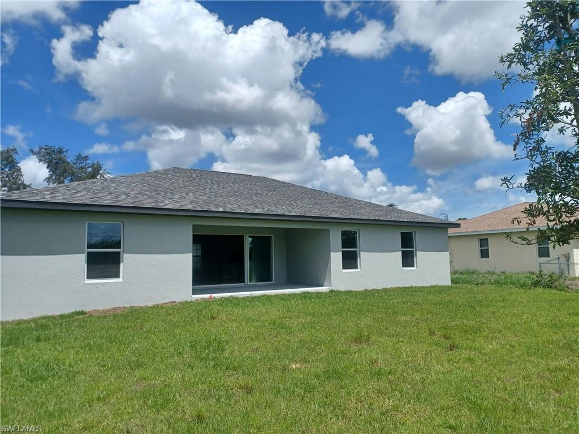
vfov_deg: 54.9
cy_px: 217
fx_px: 418
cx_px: 290
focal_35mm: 25
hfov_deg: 69.4
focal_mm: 4.6
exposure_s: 1/683
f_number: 1.8
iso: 32
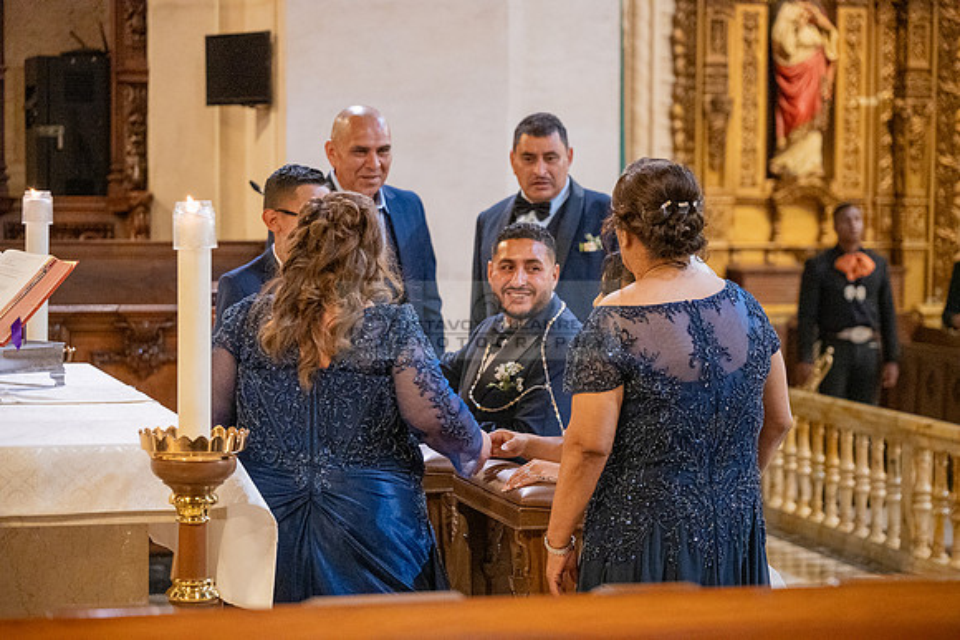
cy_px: 320
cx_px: 480
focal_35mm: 97
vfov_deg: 14.1
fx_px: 2587
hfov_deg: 21.0
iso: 3200
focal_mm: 97
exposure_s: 1/200
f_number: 4
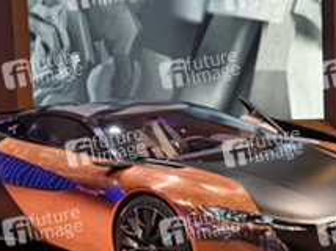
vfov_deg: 18.6
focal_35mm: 79
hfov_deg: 24.6
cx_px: 221
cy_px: 110
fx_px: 766
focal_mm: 26
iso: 400
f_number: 5
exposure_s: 1/100
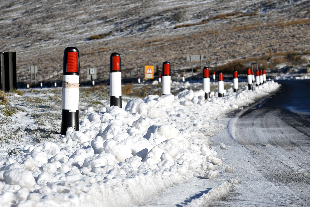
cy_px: 104
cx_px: 155
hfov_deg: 9.8
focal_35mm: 210
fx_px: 1808
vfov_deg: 6.5
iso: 500
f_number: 18
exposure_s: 1/1250
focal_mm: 140
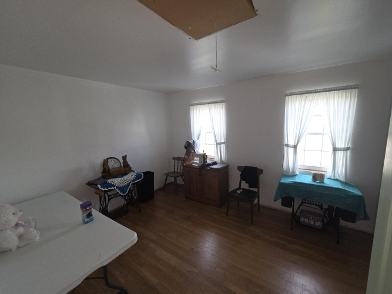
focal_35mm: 13
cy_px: 147
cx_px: 196
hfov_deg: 106.2
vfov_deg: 89.9
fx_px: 147
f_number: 2.2
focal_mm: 2.2
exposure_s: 1/60
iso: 125
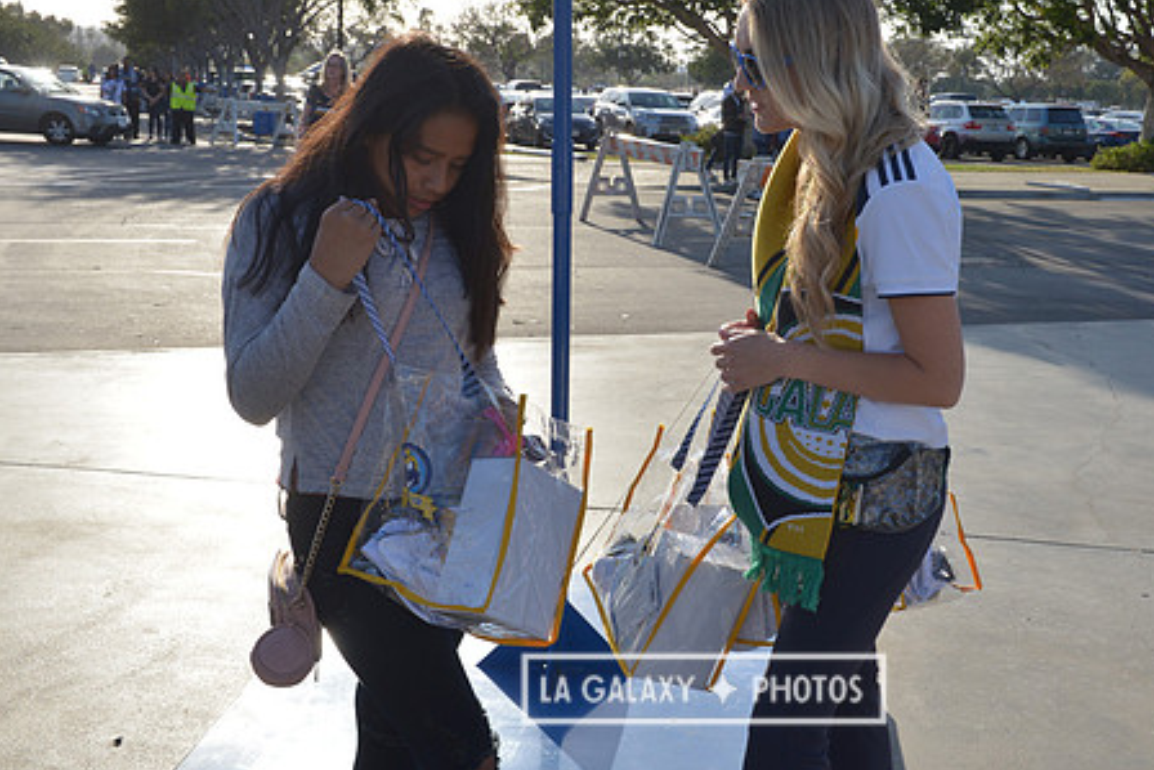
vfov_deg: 30.4
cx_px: 703
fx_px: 1411
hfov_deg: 44.2
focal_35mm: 44
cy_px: 303
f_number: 14
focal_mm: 34
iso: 400
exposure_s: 1/250
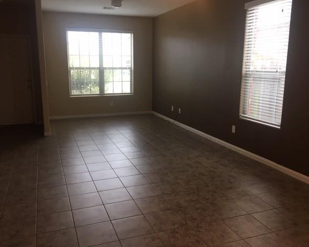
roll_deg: -0.6
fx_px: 284
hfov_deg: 57.1
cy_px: 121
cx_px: 143
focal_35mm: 31
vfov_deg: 47.2
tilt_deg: -9.8
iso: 32
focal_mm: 4.15
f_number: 2.2
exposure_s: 1/30
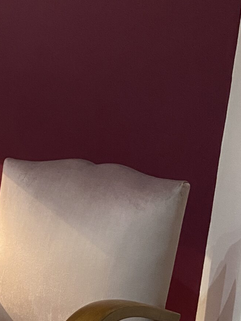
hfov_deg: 18.8
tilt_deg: -26.1
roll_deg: -0.4
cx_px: -4
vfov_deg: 24.0
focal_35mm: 76
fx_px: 705
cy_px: 356
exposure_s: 1/33
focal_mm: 4.25
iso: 500
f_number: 1.8
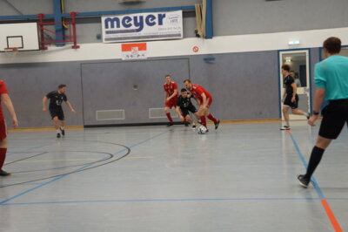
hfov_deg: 31.9
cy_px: 116
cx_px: 174
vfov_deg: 21.5
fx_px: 608
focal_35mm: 63
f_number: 4.5
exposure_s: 1/80
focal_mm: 42
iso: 800
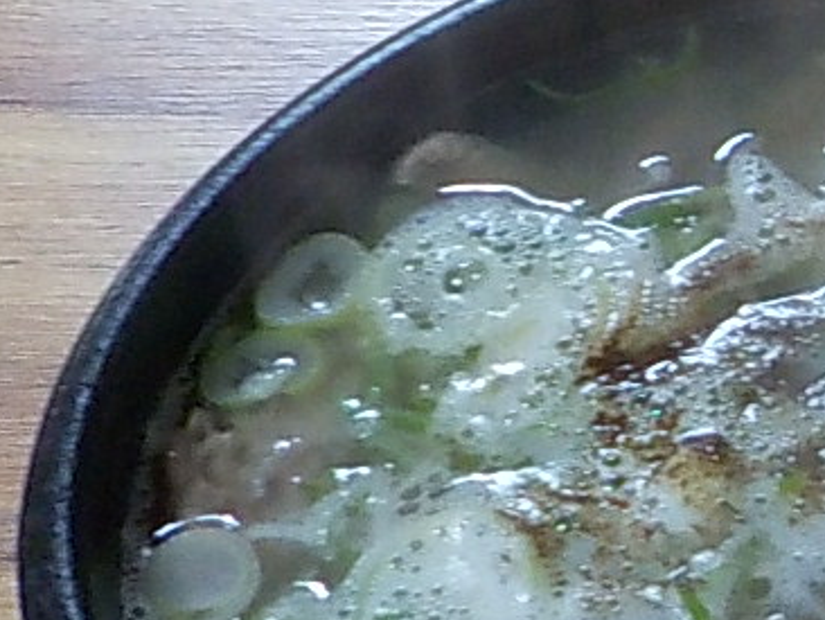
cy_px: -147
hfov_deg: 13.0
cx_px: 1670
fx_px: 3124
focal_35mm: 131
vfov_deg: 11.1
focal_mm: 4.1
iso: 280
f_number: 3.3
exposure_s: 1/30
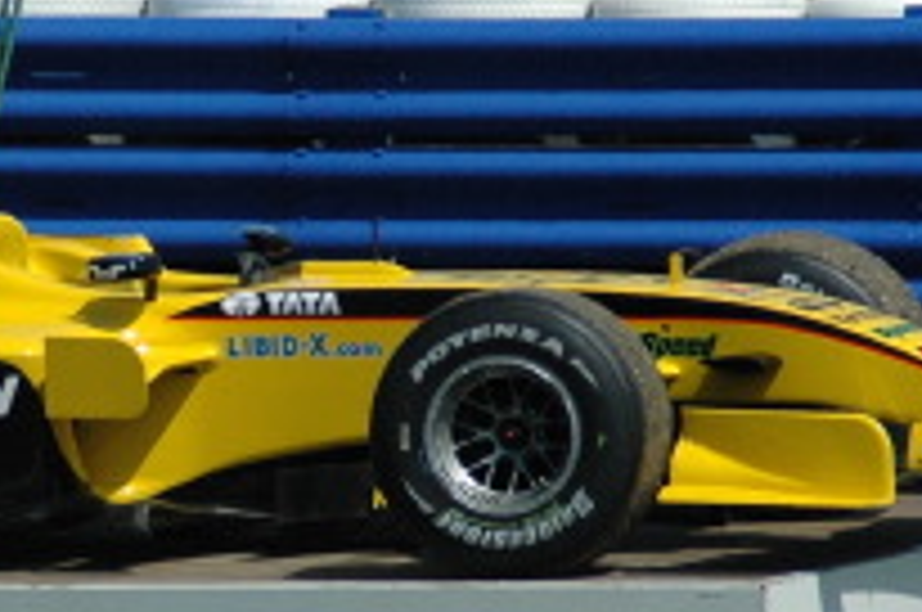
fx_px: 35850
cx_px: 103
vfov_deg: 1.0
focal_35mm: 1402
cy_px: 416
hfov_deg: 1.5
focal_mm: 300
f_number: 8
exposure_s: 1/2500
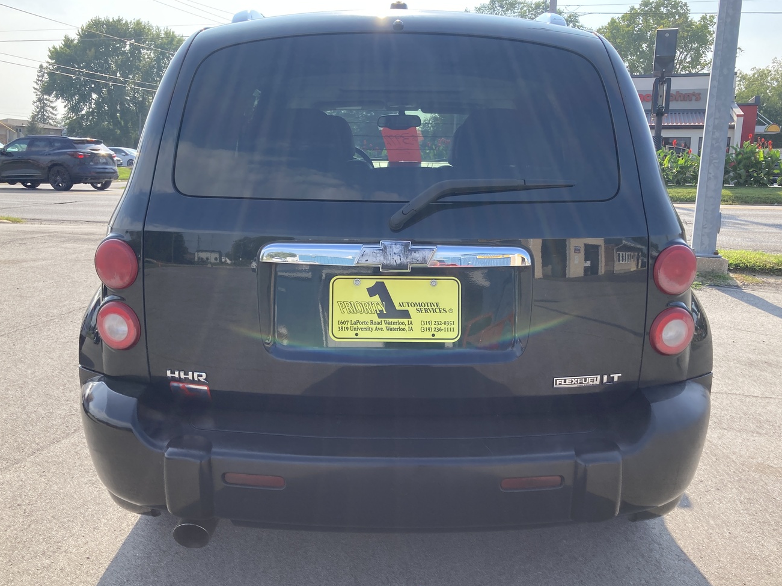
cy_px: 299
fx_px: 700
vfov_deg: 45.4
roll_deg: -1.4
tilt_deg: -10.0
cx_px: 395
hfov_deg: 58.4
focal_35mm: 31
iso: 20
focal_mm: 3.99
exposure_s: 1/810
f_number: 1.8
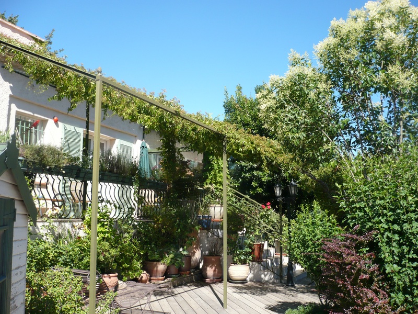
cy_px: 157
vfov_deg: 40.7
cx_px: 209
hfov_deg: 52.6
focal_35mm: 35
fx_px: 423
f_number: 2.8
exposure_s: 1/640
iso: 100
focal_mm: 5.8
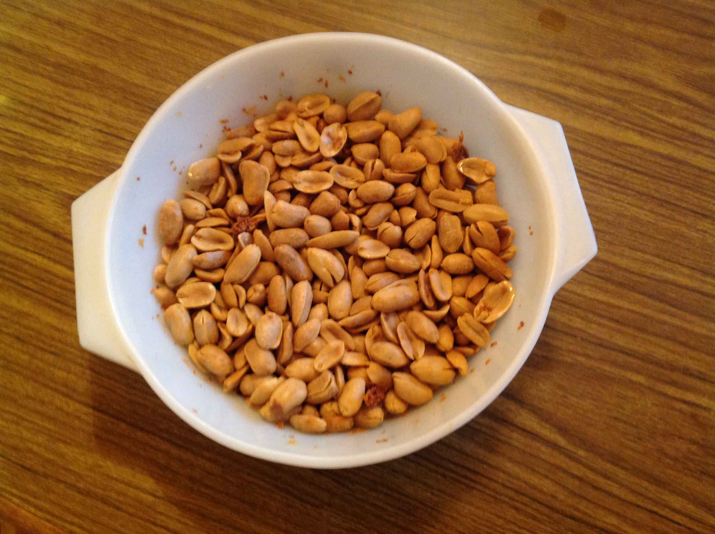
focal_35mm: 35
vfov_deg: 40.6
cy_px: 267
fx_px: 722
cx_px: 358
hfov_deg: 52.7
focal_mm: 4.28
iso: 320
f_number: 2.4
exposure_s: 1/15
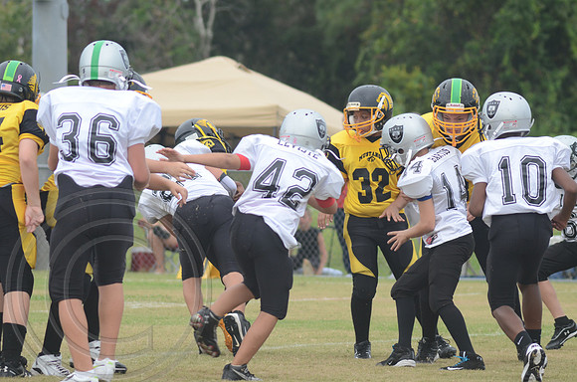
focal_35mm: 300
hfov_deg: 6.9
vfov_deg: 4.6
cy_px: 191
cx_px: 288
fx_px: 4798
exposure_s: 1/640
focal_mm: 200
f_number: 5.6
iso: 400
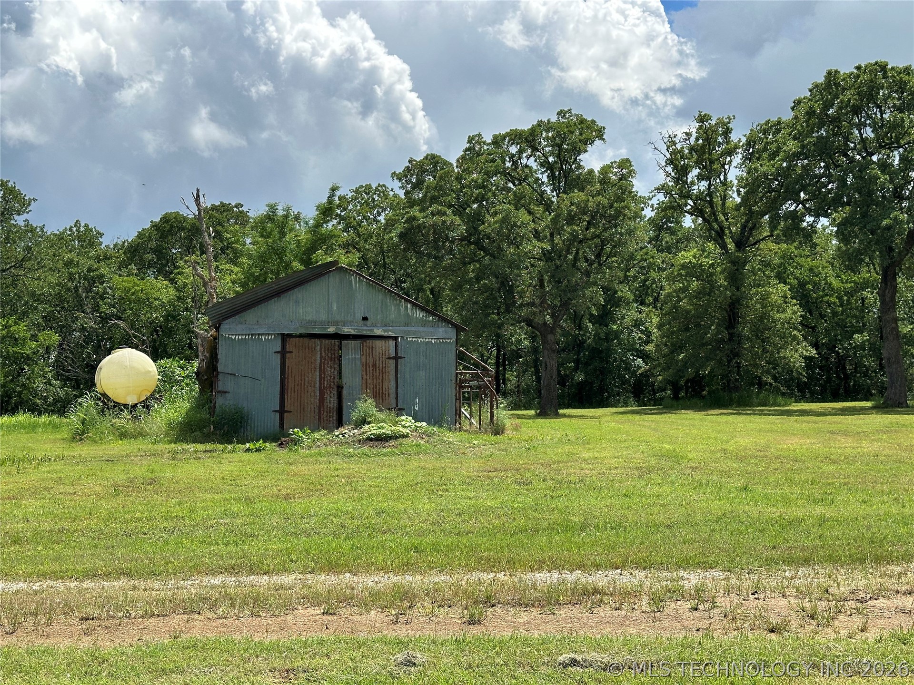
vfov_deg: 30.3
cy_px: 342
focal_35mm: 48
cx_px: 457
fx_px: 1267
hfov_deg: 39.7
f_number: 1.78
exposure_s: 1/3876
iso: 64
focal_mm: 6.86
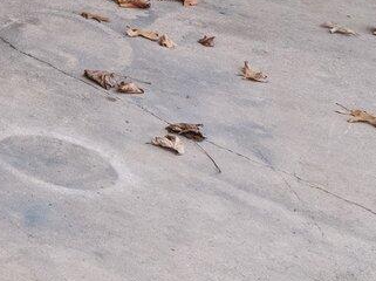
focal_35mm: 86
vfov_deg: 13.2
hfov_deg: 13.7
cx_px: -590
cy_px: -378
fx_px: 933
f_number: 9
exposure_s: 1/60
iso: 3200
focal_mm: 14
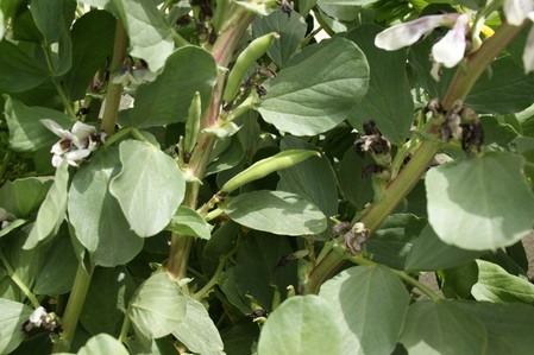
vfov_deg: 31.9
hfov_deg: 46.4
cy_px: 178
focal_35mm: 42
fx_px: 623
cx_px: 267
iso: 100
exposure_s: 1/80
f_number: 8
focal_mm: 28
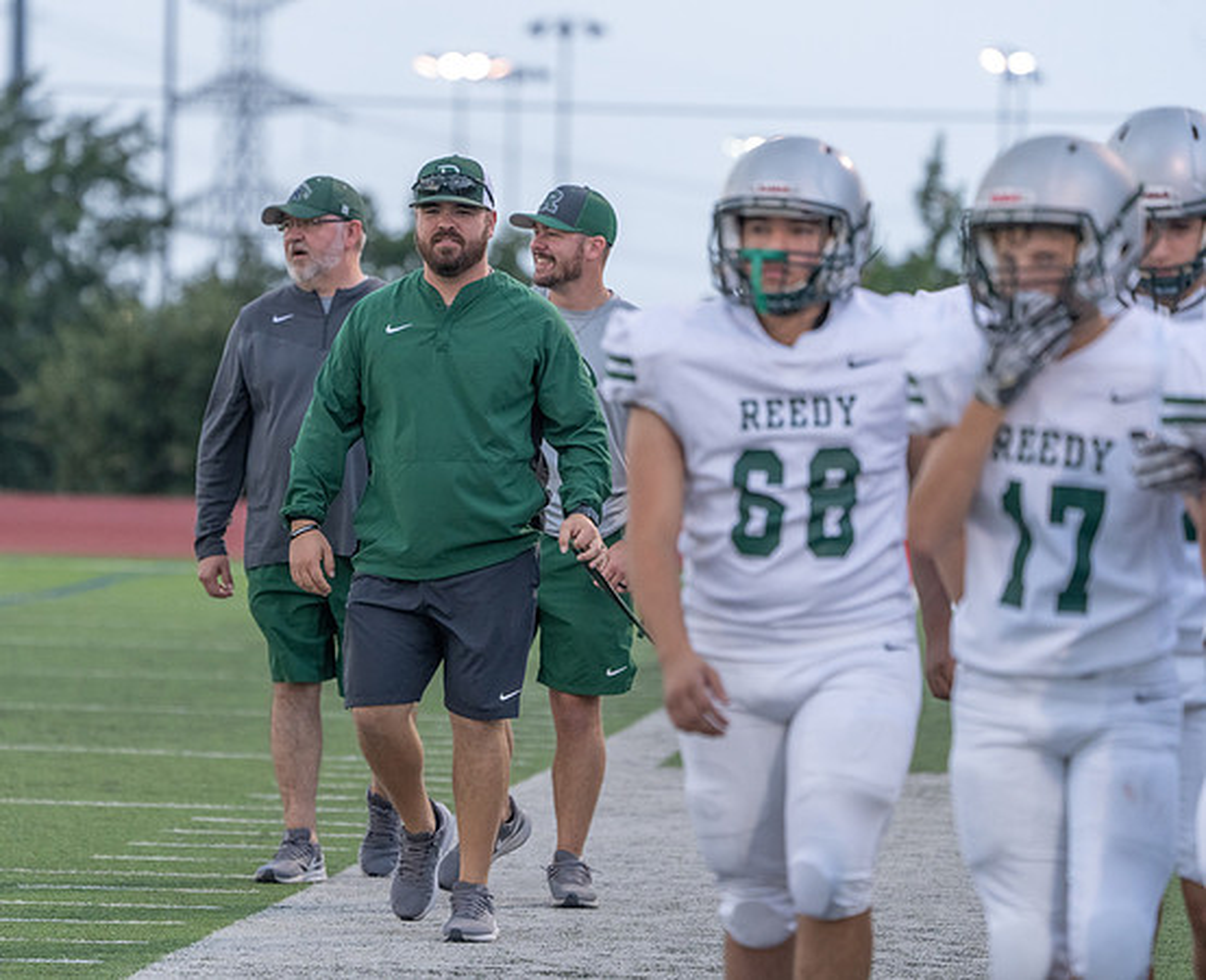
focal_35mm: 324
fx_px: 11635
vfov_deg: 4.8
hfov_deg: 5.9
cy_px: 490
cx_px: 471
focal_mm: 285
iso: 2500
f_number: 5.6
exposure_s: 1/500
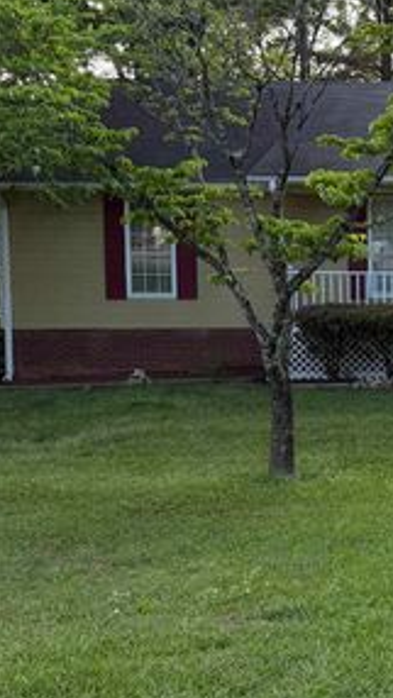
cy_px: 316
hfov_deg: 18.4
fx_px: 1129
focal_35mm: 61
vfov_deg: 34.3
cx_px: 508
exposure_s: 1/757
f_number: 1.78
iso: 100
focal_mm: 6.76
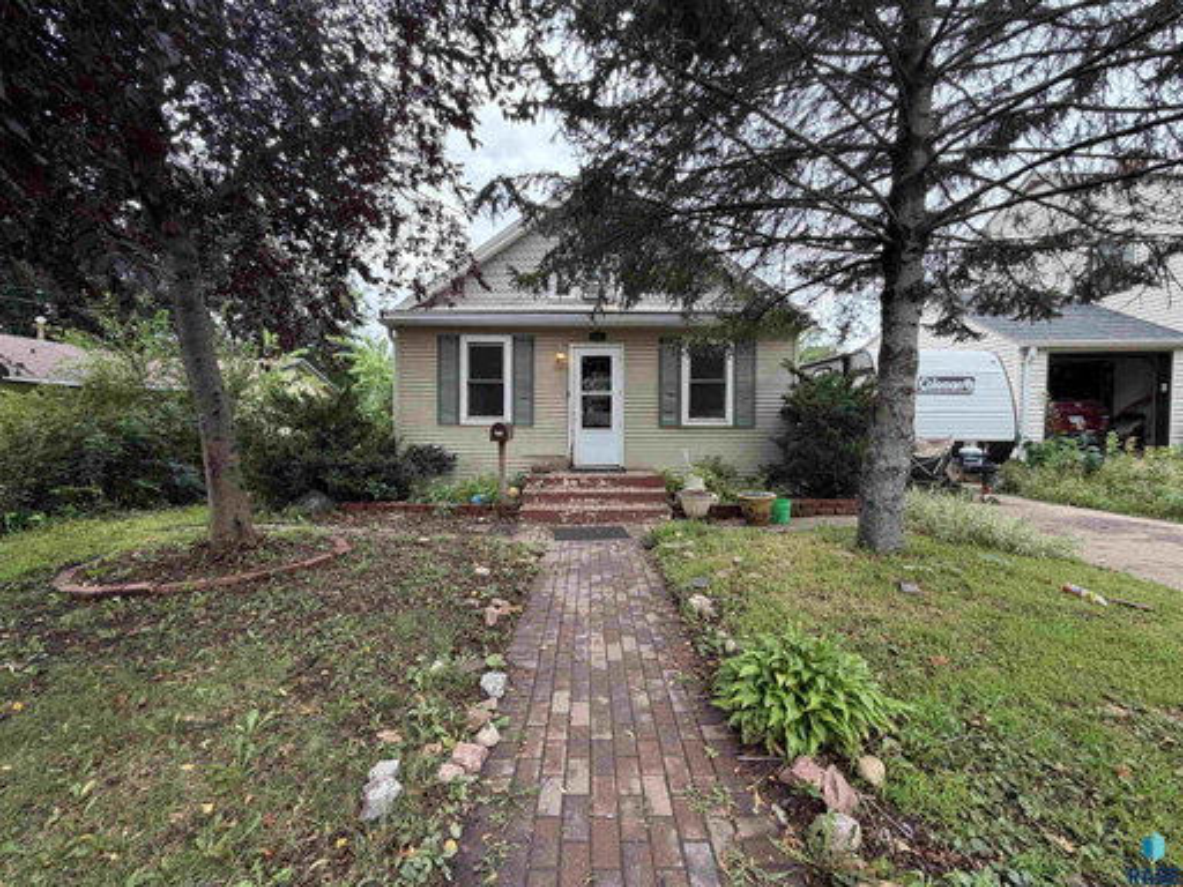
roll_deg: +0.0
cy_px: 444
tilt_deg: -1.4
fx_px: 478
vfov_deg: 85.7
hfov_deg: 102.1
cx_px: 592
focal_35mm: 14
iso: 50
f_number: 2.2
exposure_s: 1/191
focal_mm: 2.22
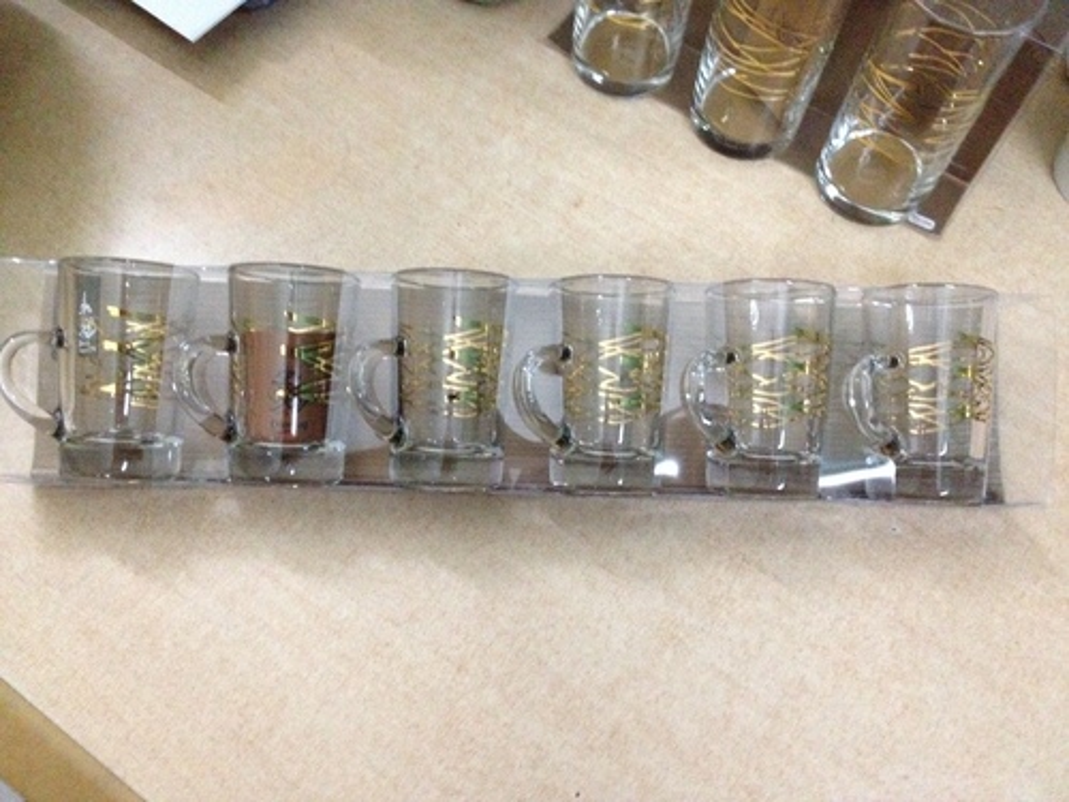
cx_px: 534
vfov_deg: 40.7
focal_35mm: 35
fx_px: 1081
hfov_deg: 52.6
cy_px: 401
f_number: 2.4
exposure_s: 1/17
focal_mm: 4.28
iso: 800
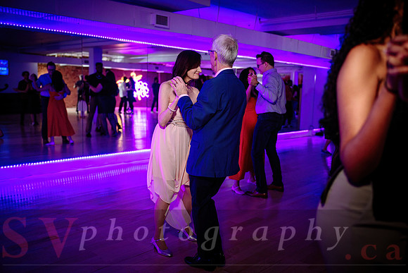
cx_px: 204
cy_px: 136
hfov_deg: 57.2
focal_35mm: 33
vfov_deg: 40.0
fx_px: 374
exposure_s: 1/200
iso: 2000
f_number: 2
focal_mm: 33
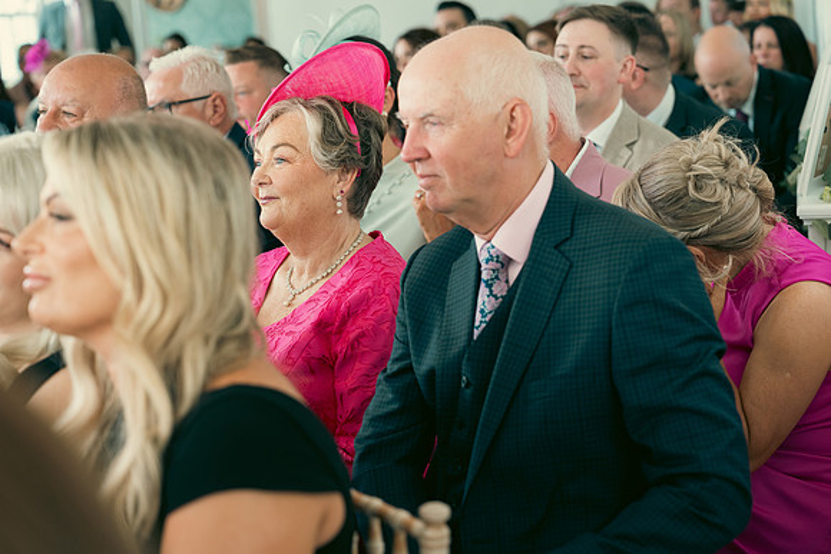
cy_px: 277
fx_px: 1616
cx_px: 416
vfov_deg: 19.5
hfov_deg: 28.8
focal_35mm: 70
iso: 1000
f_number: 3.5
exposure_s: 1/160
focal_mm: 70
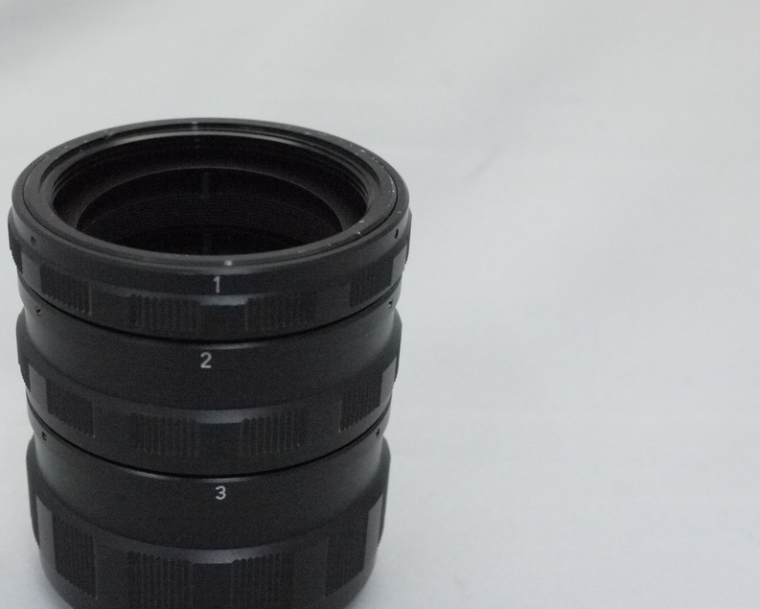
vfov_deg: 24.5
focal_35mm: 62
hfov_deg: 30.0
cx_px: 196
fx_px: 1395
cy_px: 382
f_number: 8
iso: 1600
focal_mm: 21
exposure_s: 1/200
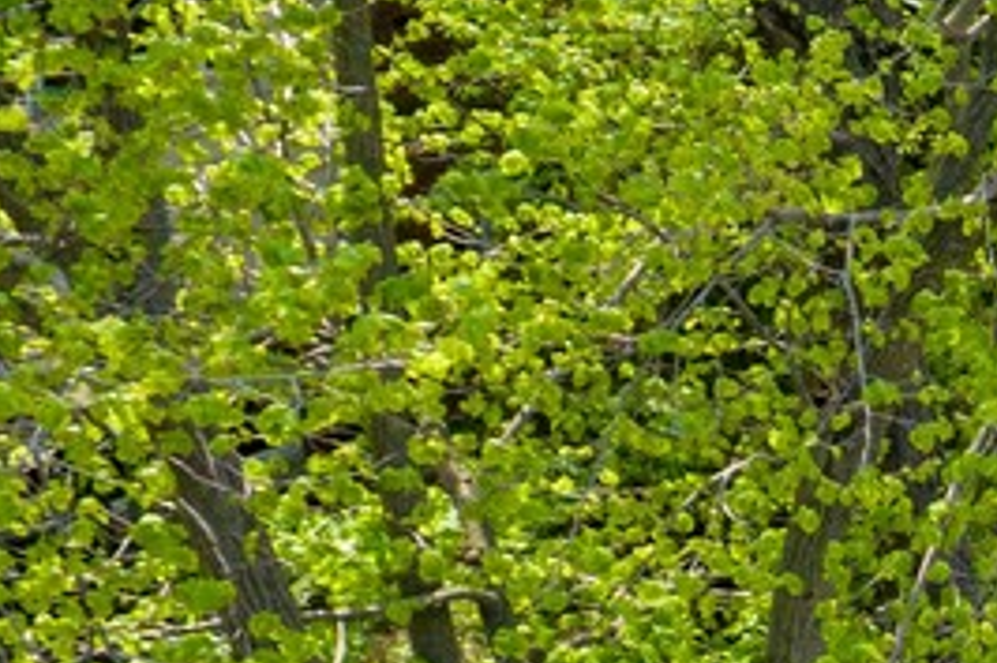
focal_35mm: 134
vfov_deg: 10.2
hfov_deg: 11.2
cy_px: 611
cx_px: 2764
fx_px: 3709
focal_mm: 8.38
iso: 100
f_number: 2.8
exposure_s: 1/500
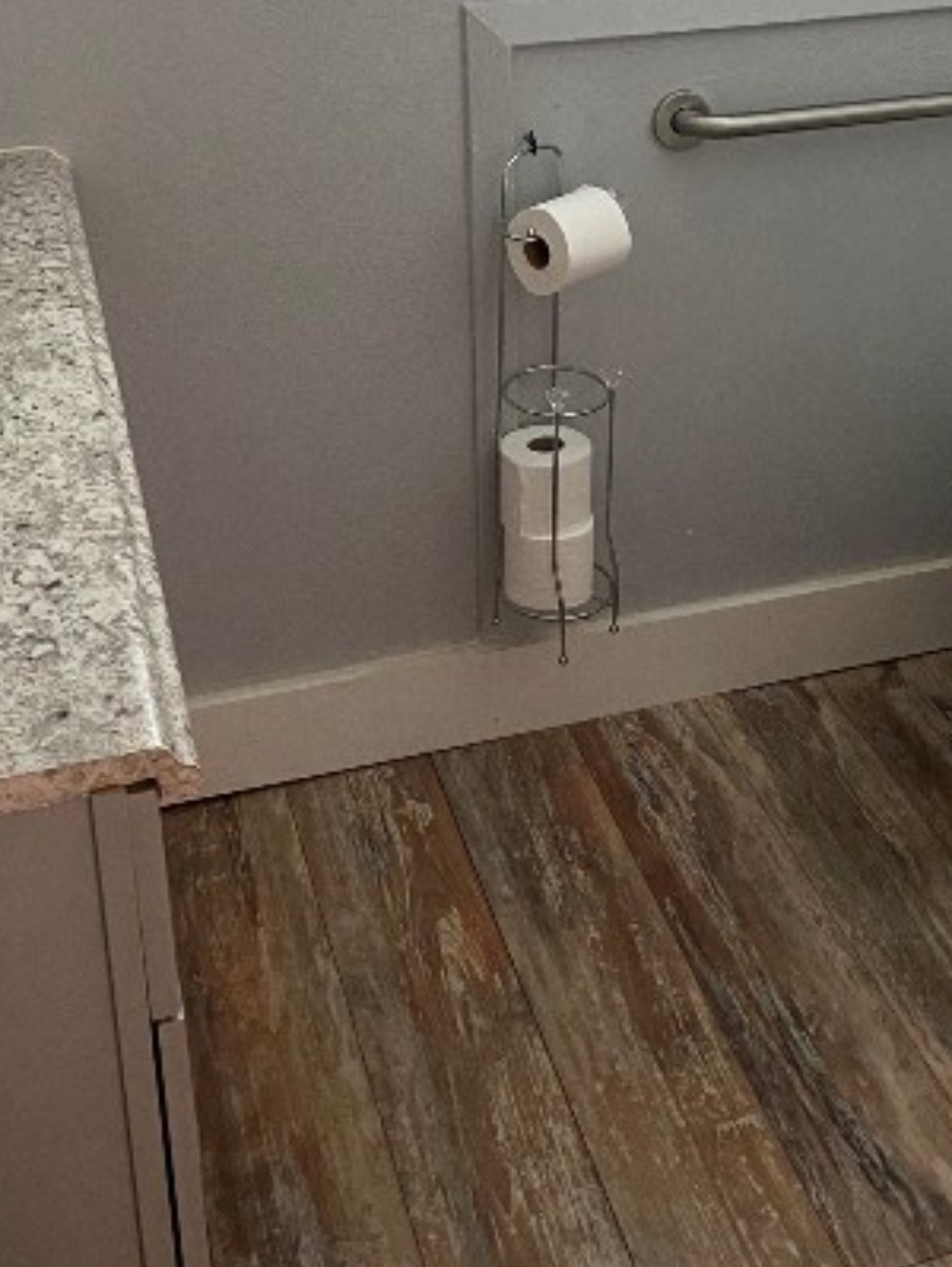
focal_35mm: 50
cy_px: 184
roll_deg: +0.0
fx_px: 1831
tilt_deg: -19.5
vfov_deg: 36.3
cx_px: 590
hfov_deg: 29.1
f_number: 1.8
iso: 500
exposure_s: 1/60
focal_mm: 4.25
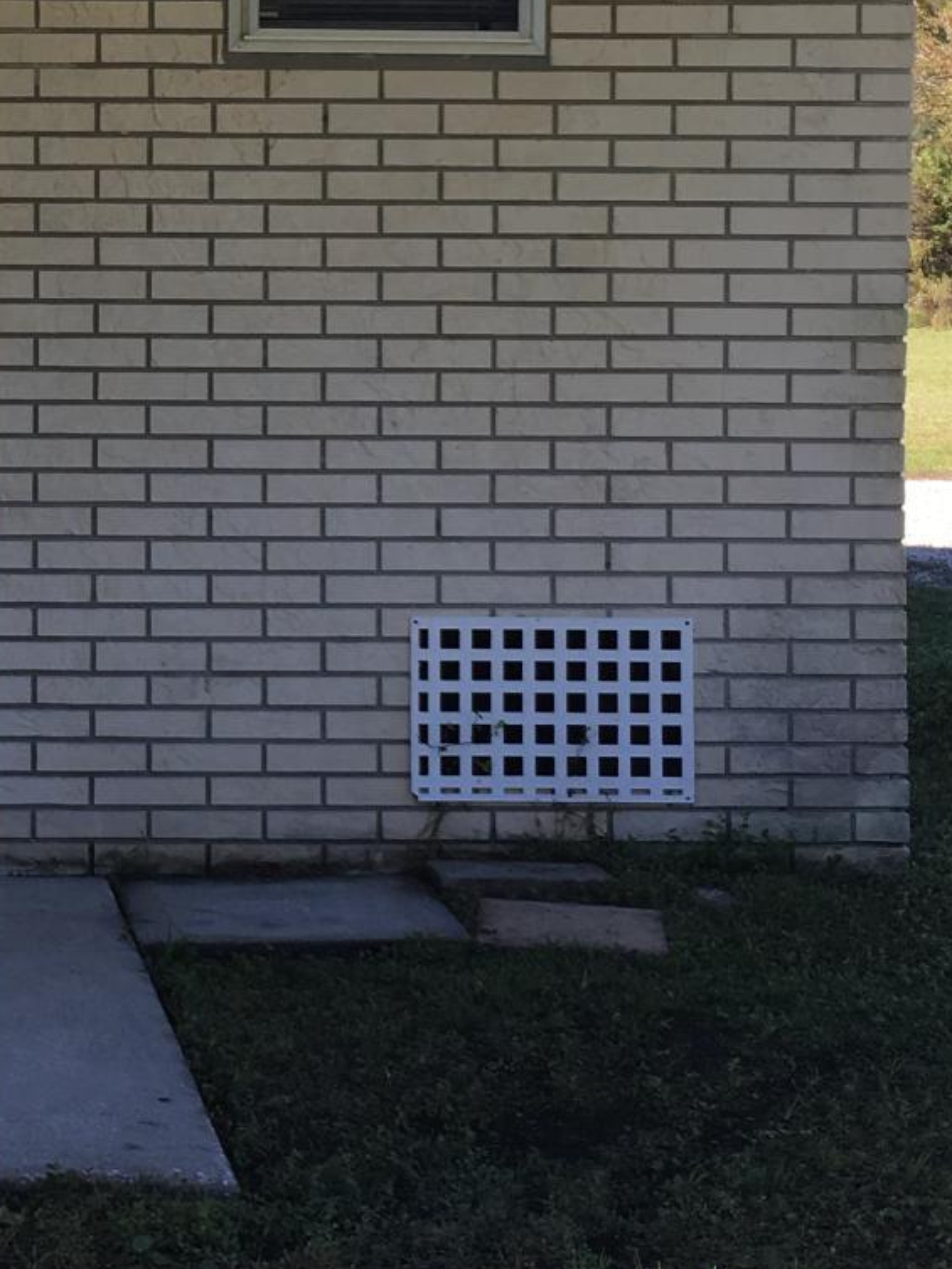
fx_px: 2823
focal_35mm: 77
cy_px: 305
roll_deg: -0.6
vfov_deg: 25.0
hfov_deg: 18.3
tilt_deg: -0.8
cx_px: -125
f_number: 2.2
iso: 25
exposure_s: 1/450
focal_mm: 4.15
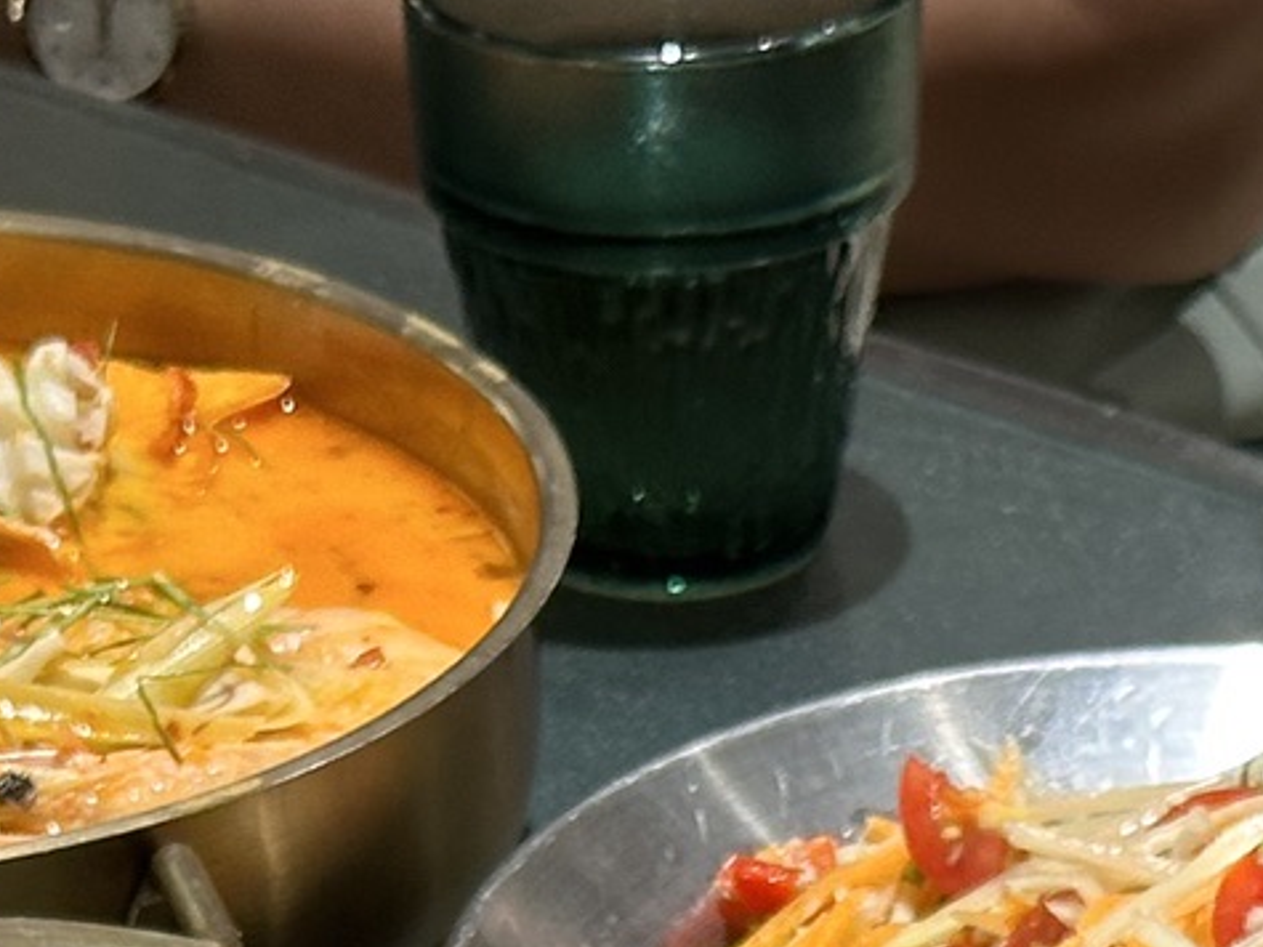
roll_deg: +0.9
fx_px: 7368
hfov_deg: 9.8
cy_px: 1990
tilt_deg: -34.3
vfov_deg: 7.1
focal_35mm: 202
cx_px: 620
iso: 64
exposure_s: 1/100
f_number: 1.78
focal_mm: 6.86
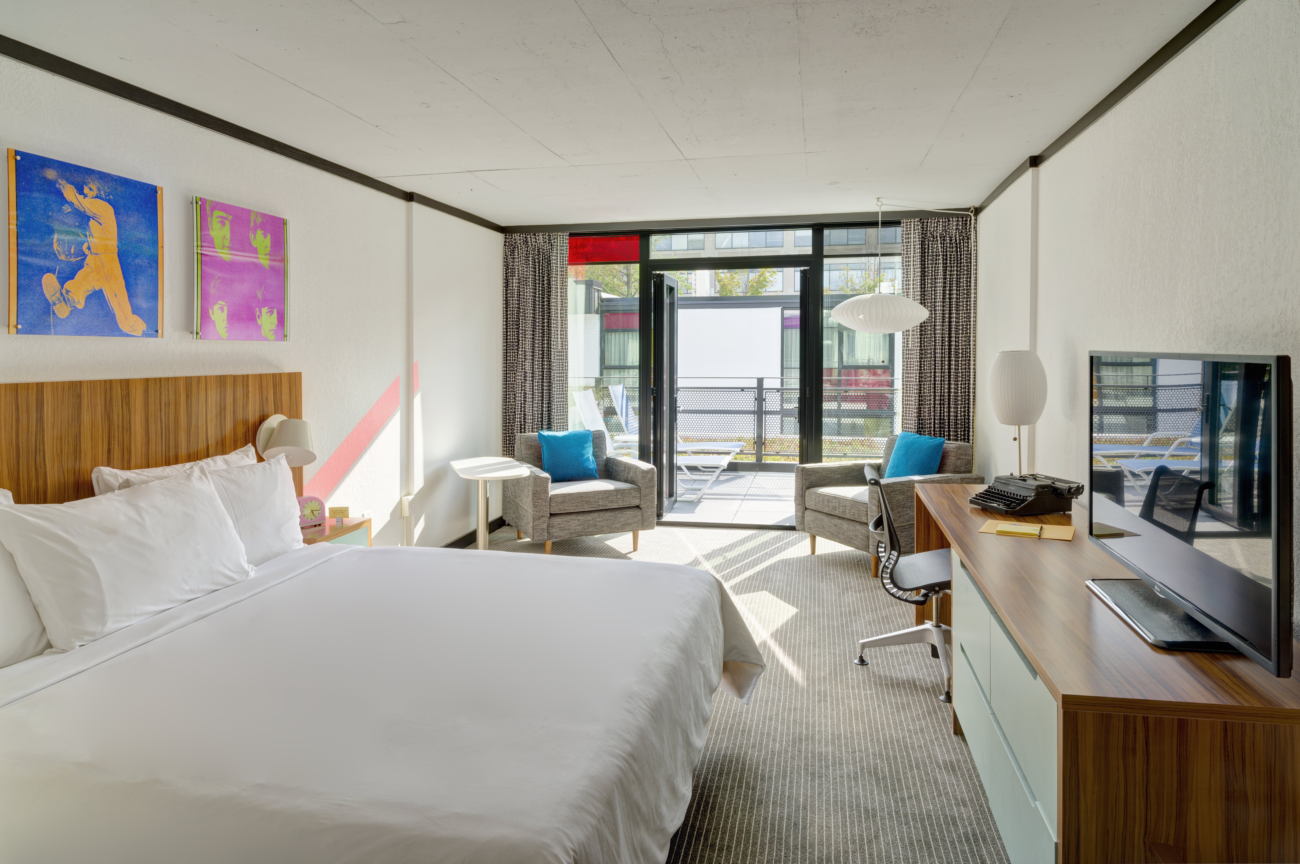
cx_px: 650
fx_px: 758
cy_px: 432
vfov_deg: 59.4
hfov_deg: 81.3
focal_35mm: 21
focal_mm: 21
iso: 100
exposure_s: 1/4
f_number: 16
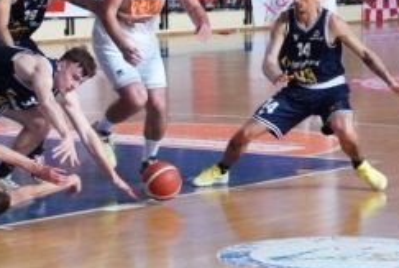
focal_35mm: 138
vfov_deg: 10.0
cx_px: -23
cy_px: 132
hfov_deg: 14.5
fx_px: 1532
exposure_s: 1/1000
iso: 5000
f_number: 4
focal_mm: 28
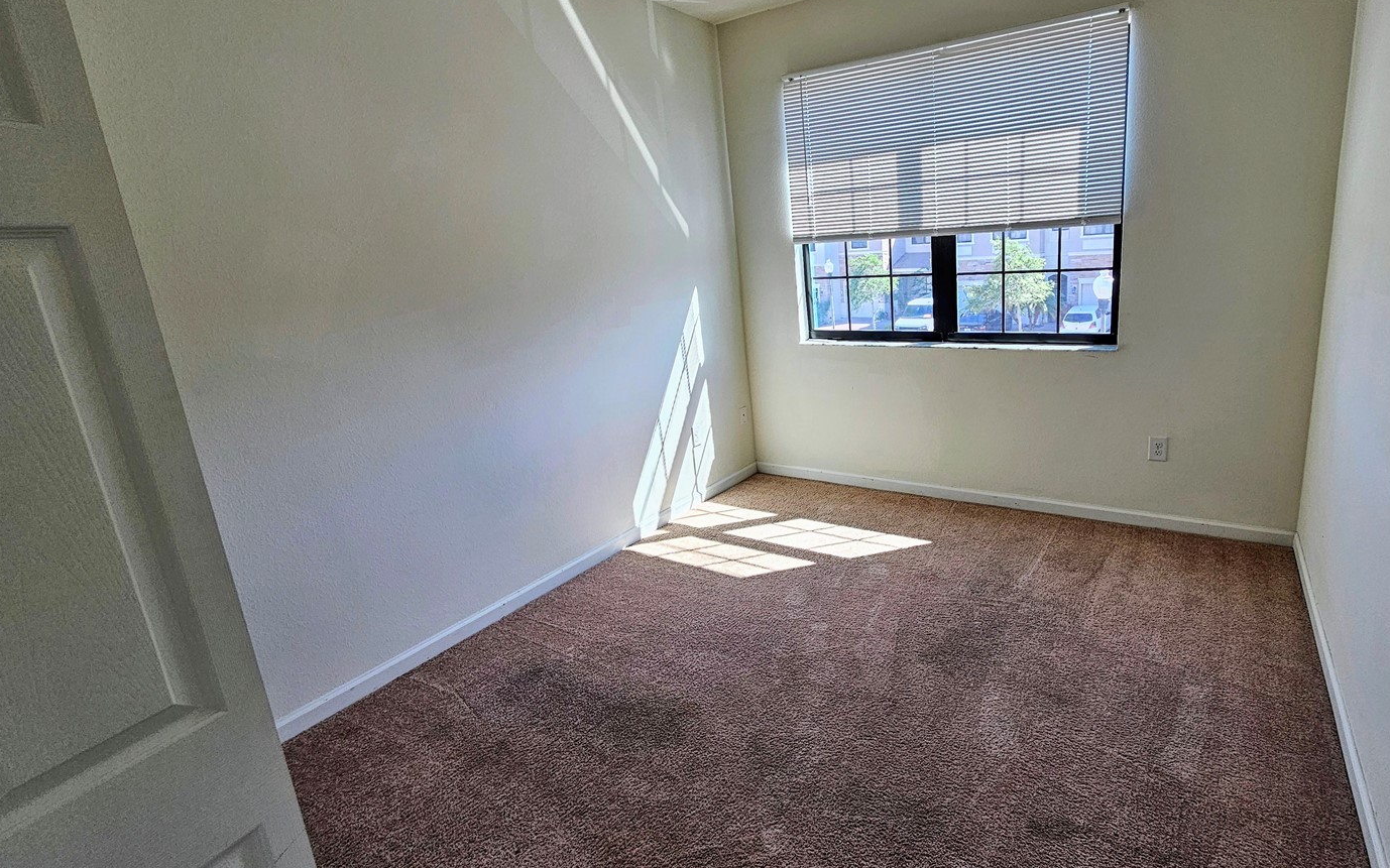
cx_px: 803
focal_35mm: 16
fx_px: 606
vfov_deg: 71.1
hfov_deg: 97.0
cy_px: 400
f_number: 2.2
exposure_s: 1/120
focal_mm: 2.2
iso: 64
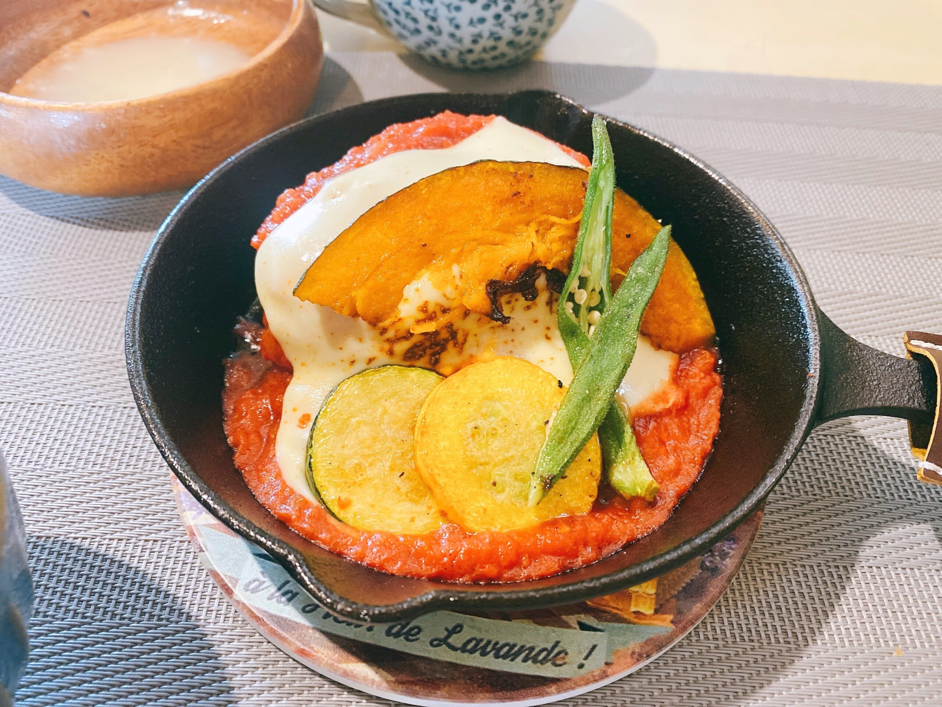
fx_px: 708
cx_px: 471
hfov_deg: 67.3
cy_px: 354
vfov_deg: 53.1
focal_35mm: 26
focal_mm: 4.25
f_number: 1.8
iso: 500
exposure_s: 1/30
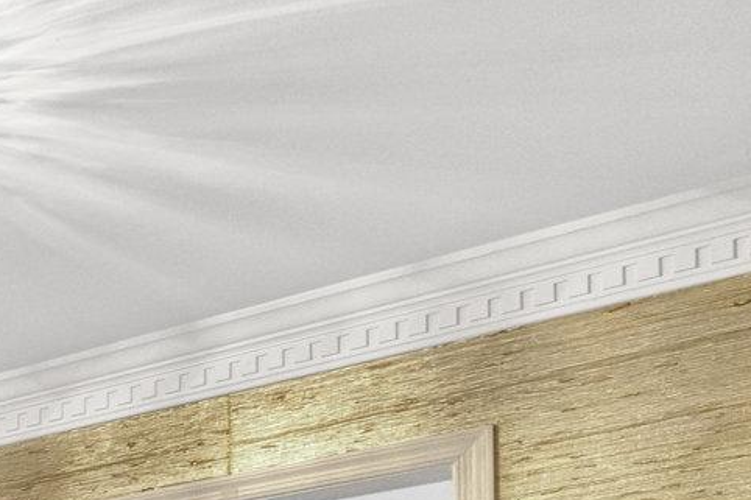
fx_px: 1418
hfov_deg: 17.7
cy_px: 962
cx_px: -832
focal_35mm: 68
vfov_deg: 16.1
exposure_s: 1/13
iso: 1250
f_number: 7.1
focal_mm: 16
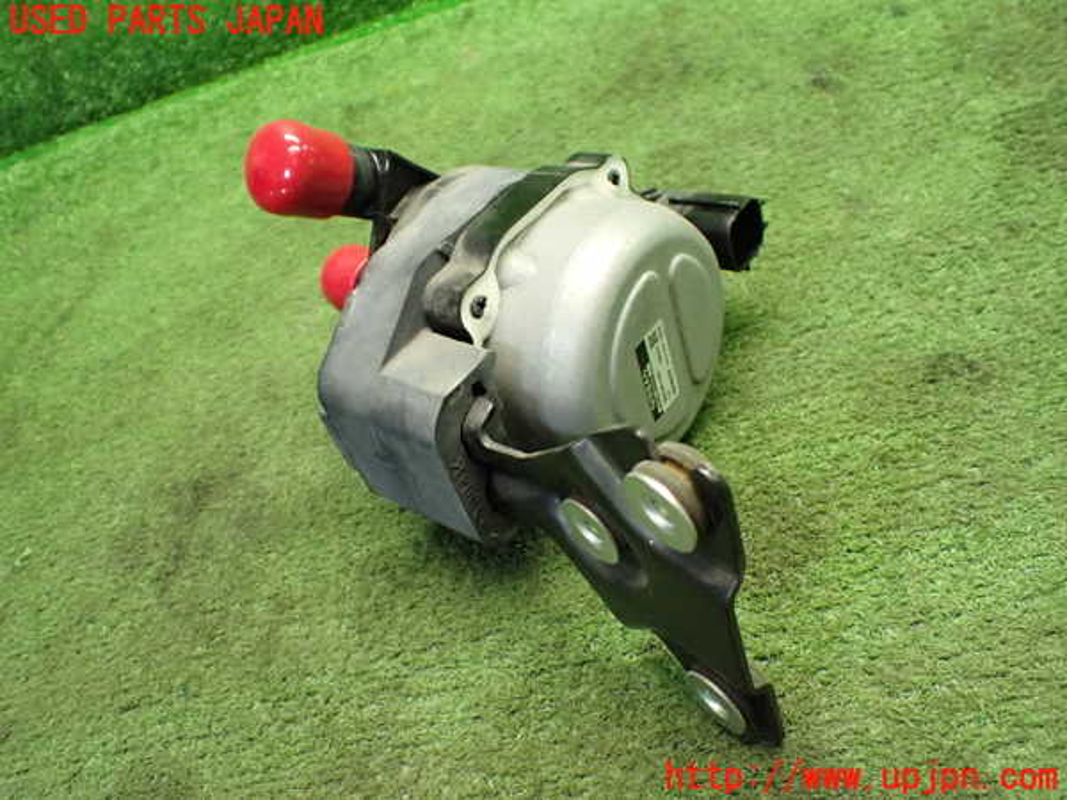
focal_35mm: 30
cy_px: 400
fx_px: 925
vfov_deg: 46.8
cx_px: 534
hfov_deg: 60.0
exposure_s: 1/80
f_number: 2.3
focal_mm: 5.4
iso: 800
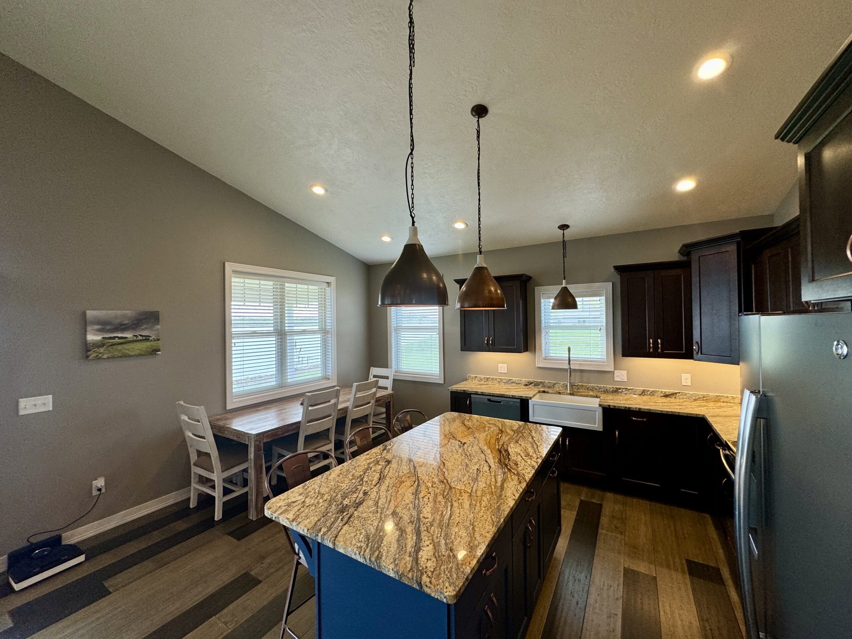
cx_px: 426
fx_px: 345
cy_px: 320
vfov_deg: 85.7
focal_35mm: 14
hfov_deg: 102.1
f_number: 2.2
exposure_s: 1/120
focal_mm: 2.22
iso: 80
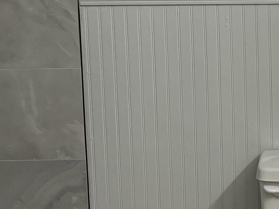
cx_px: 354
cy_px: 49
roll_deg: +0.3
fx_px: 742
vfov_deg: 16.0
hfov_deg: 19.7
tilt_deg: -7.0
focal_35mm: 92
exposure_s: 1/120
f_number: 1.5
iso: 100
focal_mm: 5.7
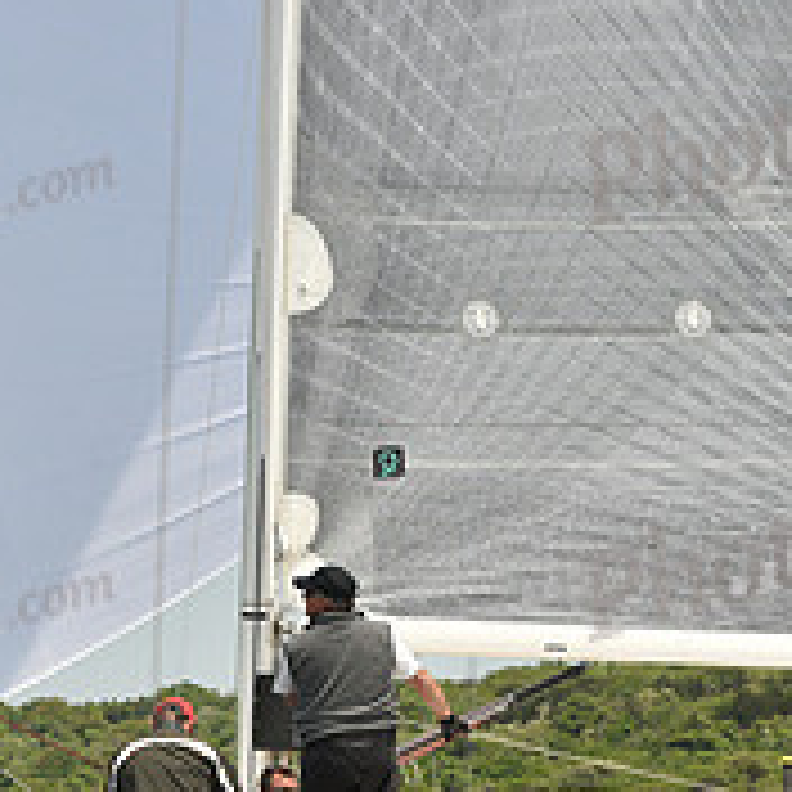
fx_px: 5074
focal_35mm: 196
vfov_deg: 8.9
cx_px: 351
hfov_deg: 8.9
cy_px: 821
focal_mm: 70
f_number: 8
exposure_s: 1/1600
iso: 400
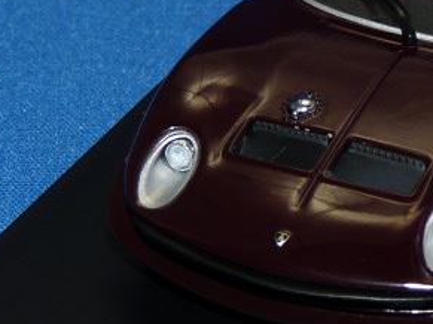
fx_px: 2888
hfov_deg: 8.5
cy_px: 4
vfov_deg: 6.4
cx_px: 457
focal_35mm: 231
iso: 100
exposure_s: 1/60
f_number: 4
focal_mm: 10.4
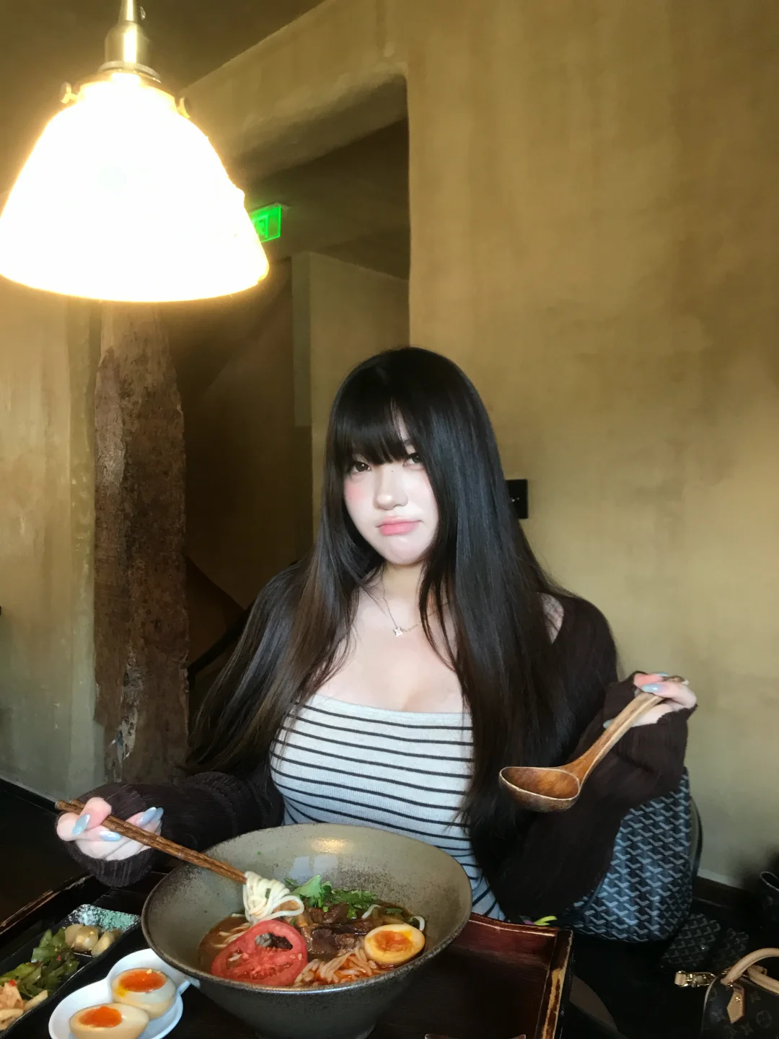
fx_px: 840
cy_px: 520
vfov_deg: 63.4
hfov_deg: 49.7
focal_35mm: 28
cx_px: 390
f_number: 1.8
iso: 40
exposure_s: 1/17
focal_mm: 3.99
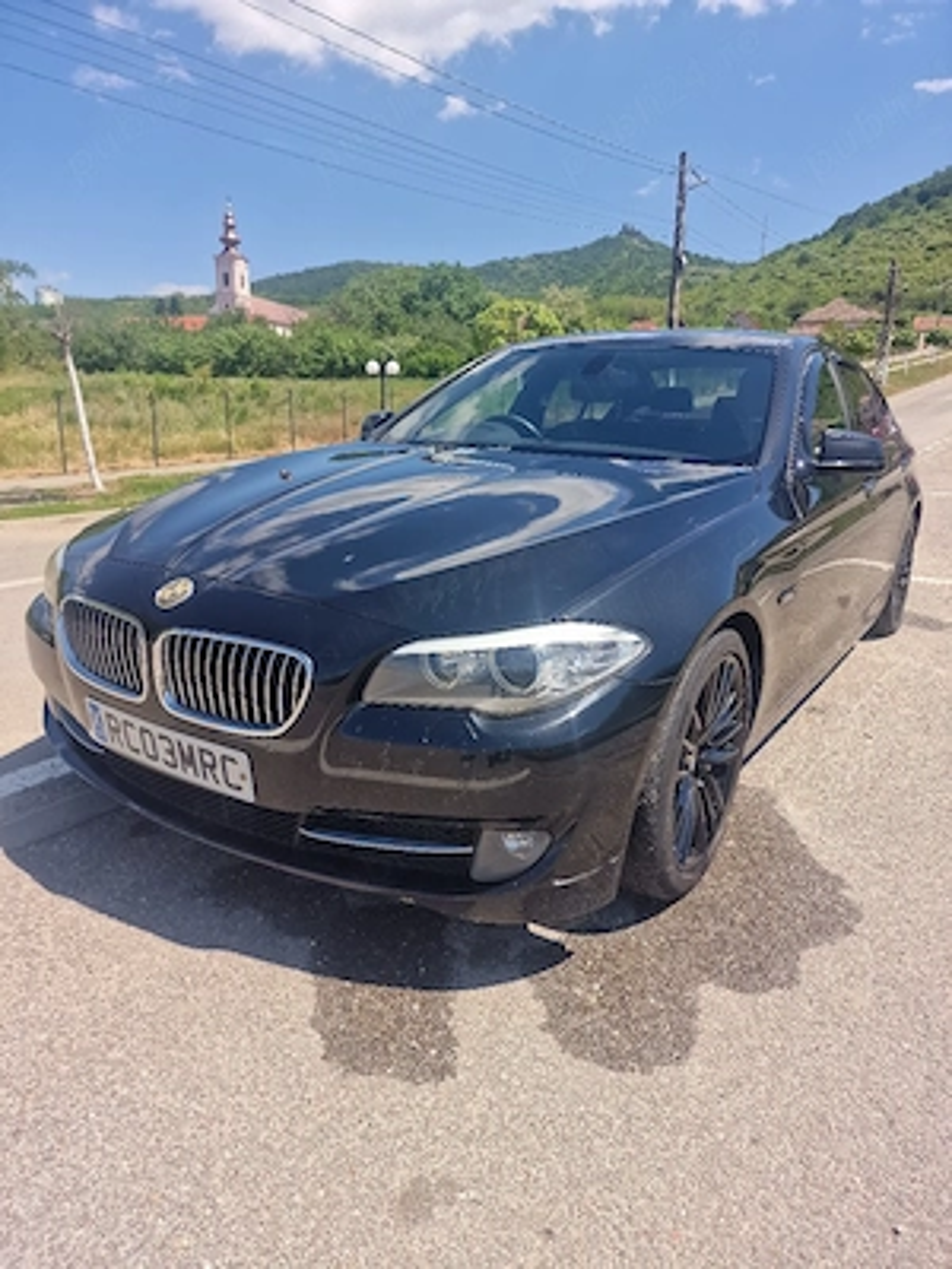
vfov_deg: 73.9
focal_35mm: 23
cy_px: 634
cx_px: 476
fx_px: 843
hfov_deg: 58.9
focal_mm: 6.4
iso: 50
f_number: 1.8
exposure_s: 1/909
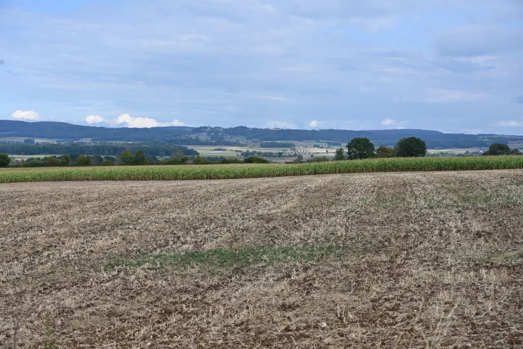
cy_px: 174
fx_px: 1017
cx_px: 262
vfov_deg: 19.5
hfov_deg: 28.8
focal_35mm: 70
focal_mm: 70
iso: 100
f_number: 7.1
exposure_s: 1/400
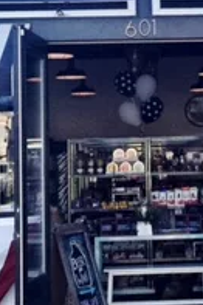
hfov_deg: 13.8
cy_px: 85
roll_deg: +0.8
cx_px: 195
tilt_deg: +6.6
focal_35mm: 98
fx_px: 830
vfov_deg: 20.7
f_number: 2.2
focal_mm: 4.15
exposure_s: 1/416
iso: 32
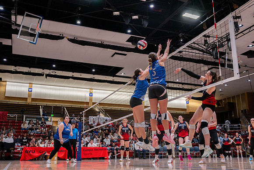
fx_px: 261
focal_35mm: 37
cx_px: 127
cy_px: 85
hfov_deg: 51.9
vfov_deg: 36.0
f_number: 4
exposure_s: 1/640
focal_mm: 37
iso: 8000
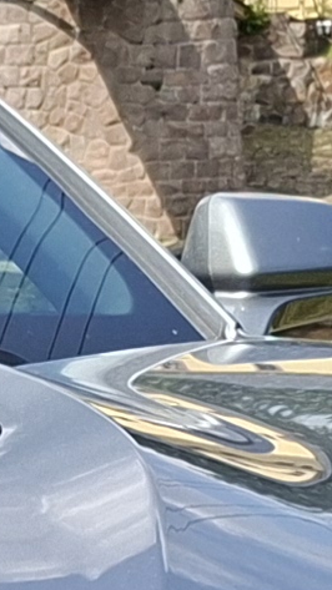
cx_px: -597
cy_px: 978
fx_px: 3318
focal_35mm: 212
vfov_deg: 9.8
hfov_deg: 5.4
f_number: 1.8
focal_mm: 5.54
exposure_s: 1/1789
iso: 50
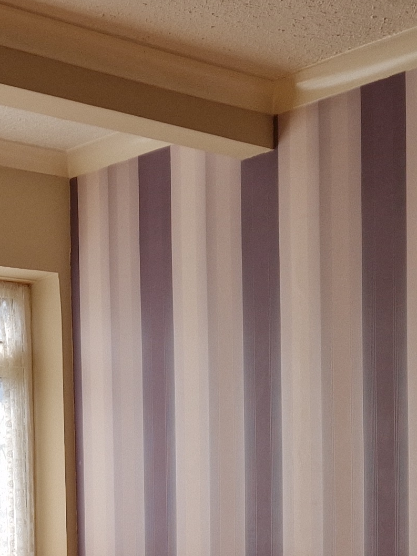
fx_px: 1397
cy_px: 579
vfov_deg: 21.6
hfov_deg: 16.9
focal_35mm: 87
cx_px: 90
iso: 50
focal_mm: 5.4
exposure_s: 1/446
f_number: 1.8
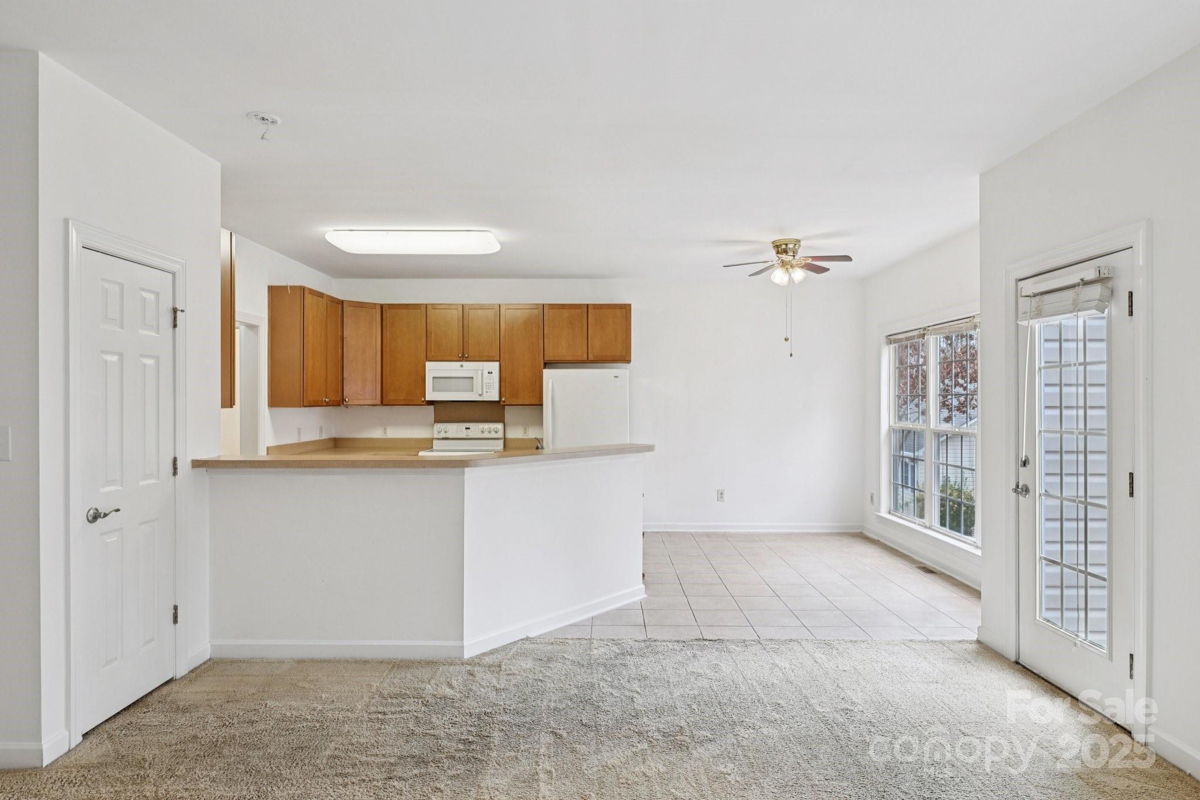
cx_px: 600
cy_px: 400
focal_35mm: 20
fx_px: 683
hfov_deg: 82.6
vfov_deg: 60.7
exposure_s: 1/20
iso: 220
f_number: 8
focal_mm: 20.5
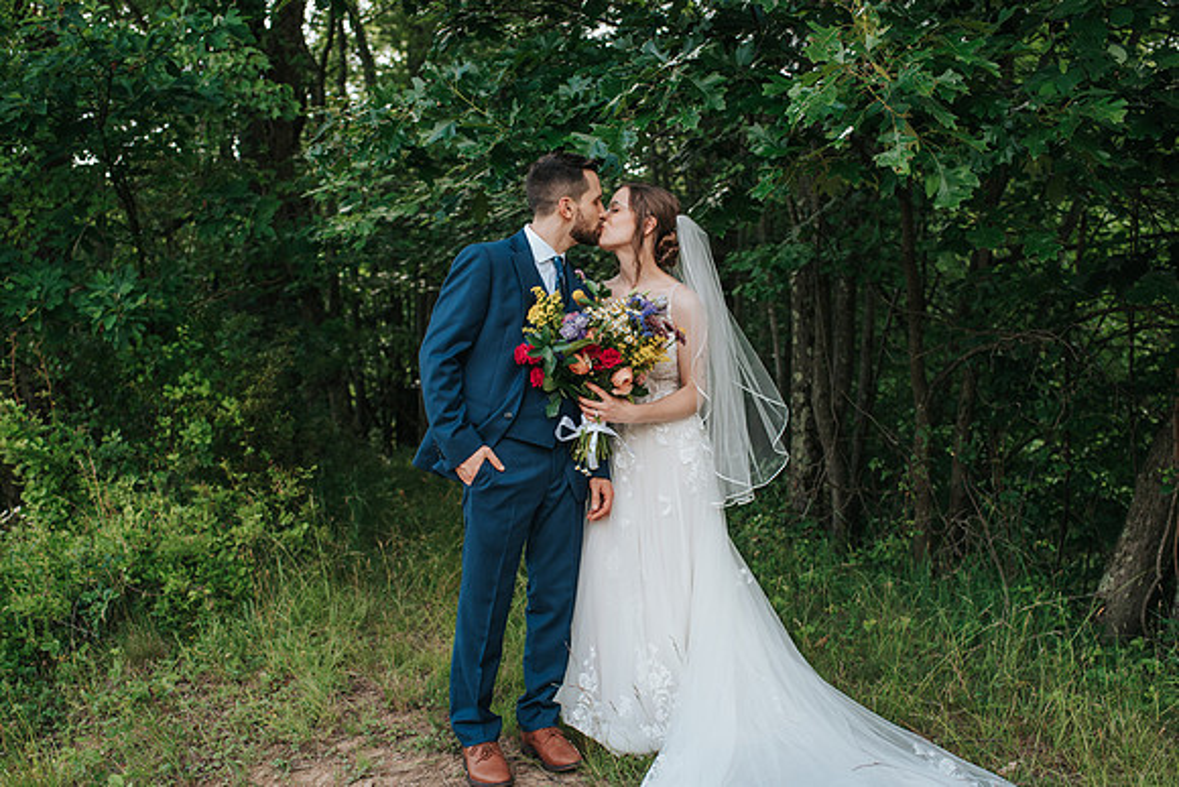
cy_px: 418
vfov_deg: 35.0
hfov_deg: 50.6
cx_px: 583
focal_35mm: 38
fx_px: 1246
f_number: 3.2
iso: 360
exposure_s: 1/800
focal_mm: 35
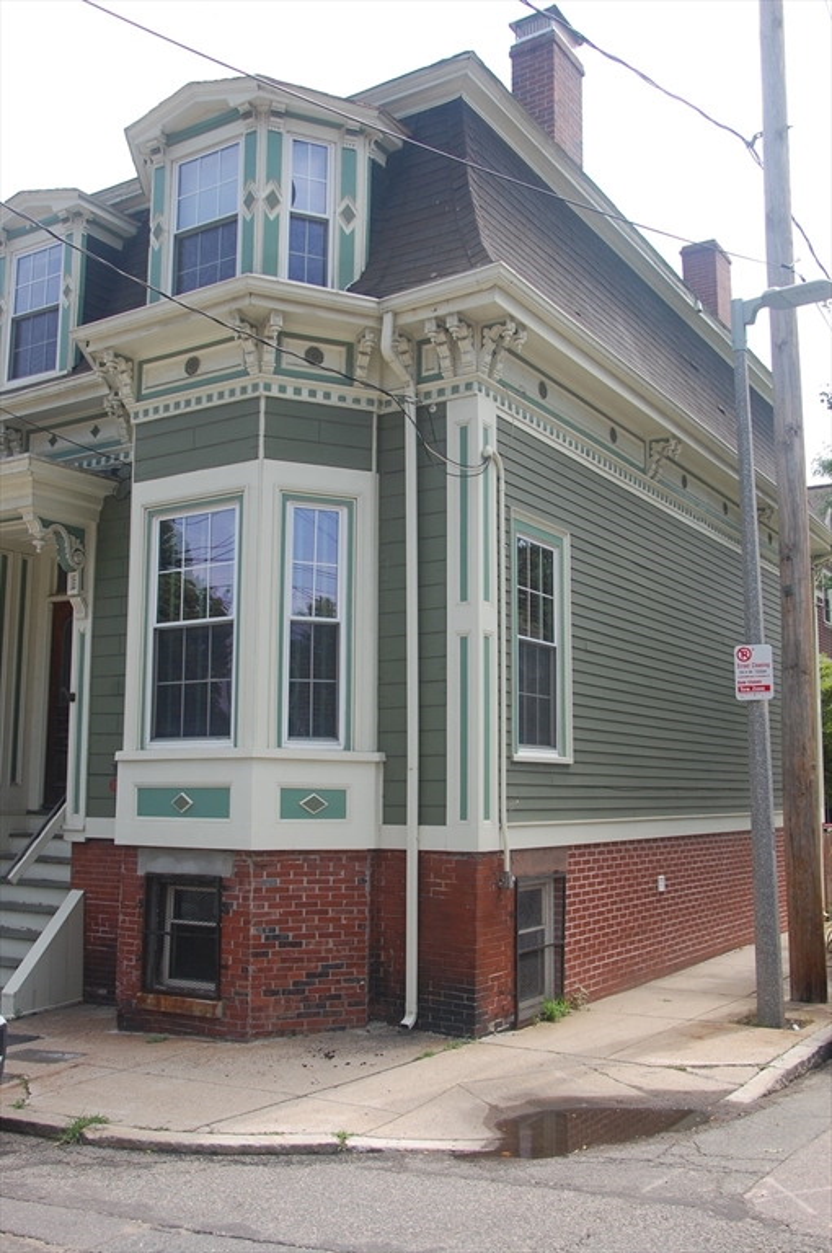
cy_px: 626
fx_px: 1147
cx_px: 416
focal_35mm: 33
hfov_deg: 39.9
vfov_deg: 57.3
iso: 200
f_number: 7.1
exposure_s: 1/200
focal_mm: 22
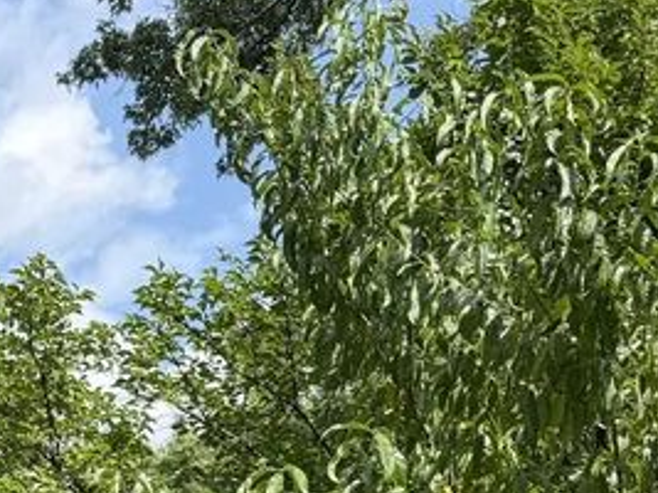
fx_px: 1748
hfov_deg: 19.9
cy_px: 735
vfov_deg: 14.9
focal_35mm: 92
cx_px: -150
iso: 100
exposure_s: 1/2232
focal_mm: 6.76
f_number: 1.78
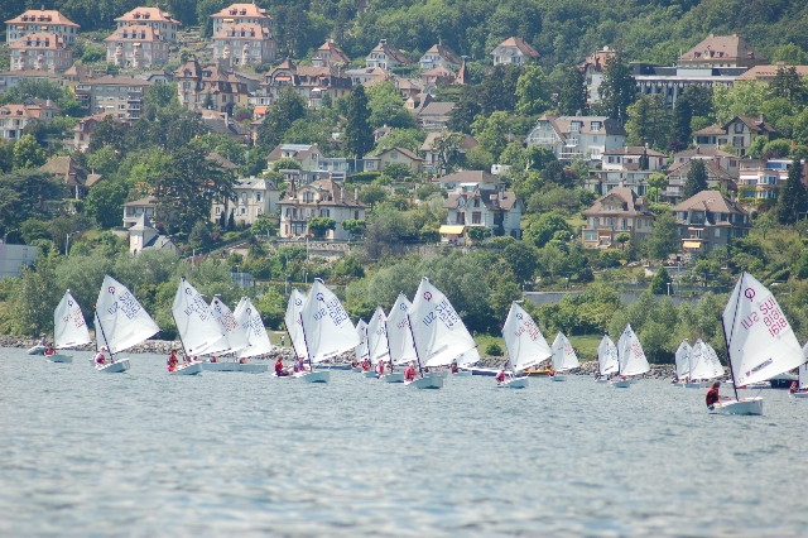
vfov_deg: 4.8
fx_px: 6393
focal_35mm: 285
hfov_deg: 7.2
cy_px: 269
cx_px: 404
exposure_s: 1/1600
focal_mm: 190
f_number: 5
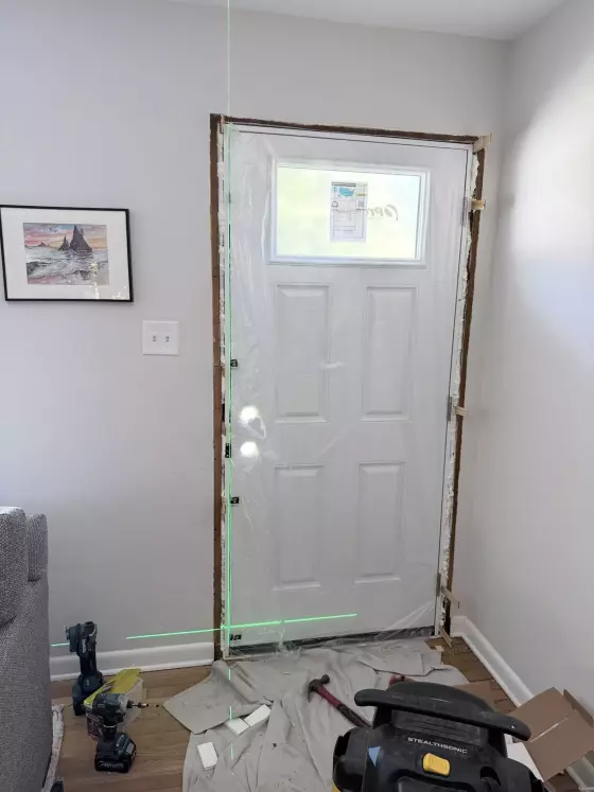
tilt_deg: -10.4
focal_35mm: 24
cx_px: 297
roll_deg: -0.7
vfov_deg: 71.6
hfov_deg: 56.8
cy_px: 396
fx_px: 549
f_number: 1.78
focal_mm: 6.76
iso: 200
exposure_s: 1/89
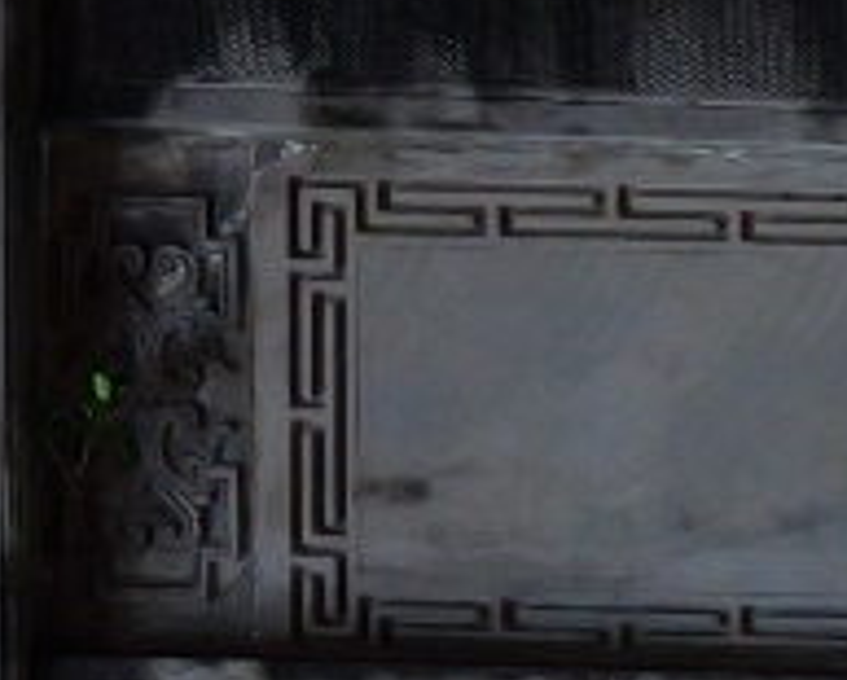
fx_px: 7607
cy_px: 2093
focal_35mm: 303
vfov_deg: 4.9
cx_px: 2580
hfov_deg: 5.9
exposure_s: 1/200
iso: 3200
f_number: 2.8
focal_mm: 39
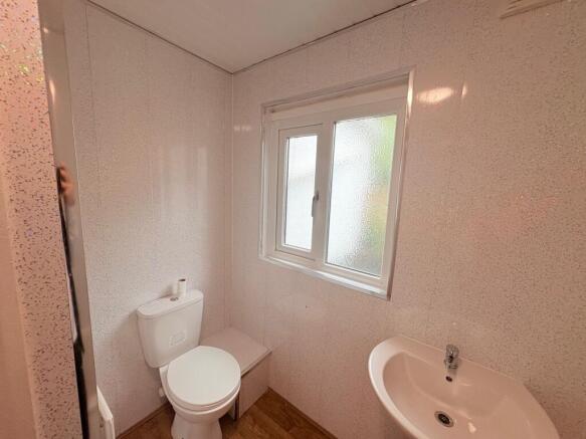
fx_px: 237
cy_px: 220
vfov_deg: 85.7
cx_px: 293
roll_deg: -2.5
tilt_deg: -6.9
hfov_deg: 102.1
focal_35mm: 14
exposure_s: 1/100
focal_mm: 2.22
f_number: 2.2
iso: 40
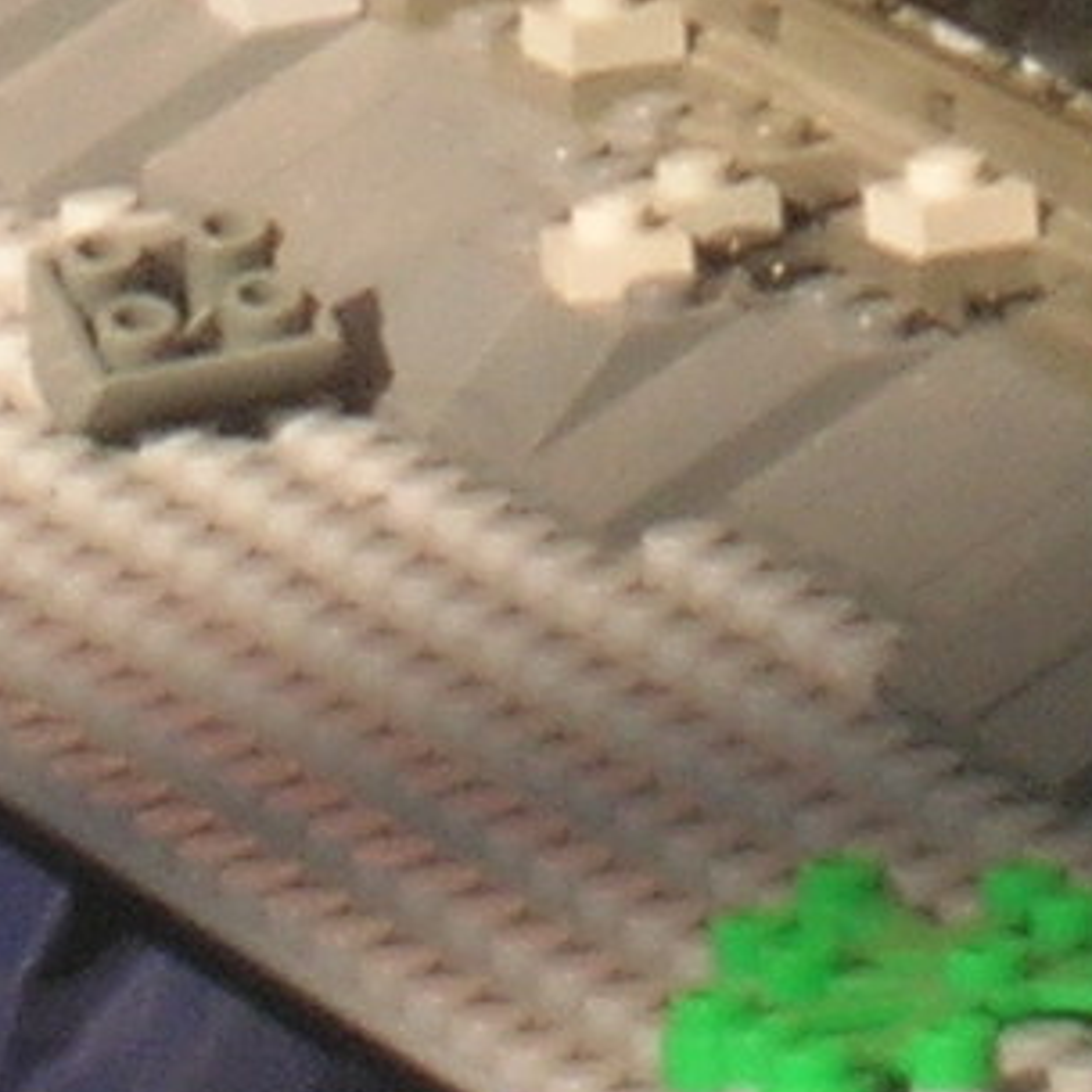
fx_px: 27446
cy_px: -1282
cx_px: 912
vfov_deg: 2.3
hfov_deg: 2.3
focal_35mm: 769
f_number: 8.2
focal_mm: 17.1
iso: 50
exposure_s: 1/30.3
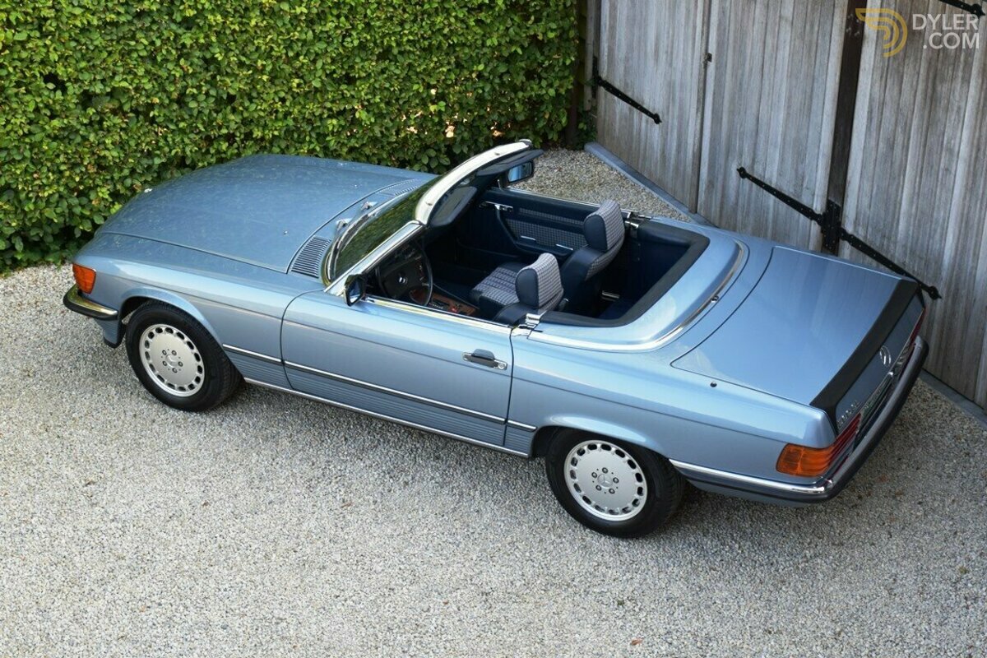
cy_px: 329
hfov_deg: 38.9
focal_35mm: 51
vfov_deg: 26.5
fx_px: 1398
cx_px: 494
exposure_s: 1/80
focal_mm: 34
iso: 400
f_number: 4.2
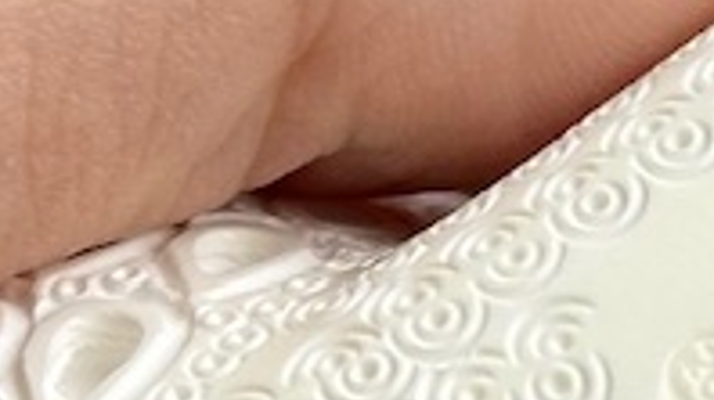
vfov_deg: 3.6
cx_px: 1118
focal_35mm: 338
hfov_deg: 6.3
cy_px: -22
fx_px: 6394
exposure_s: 1/322
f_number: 1.78
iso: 64
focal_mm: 6.86
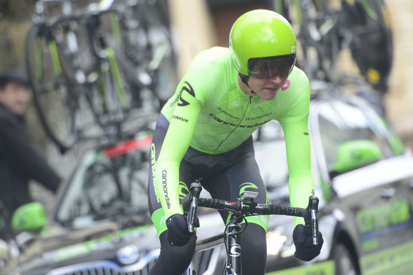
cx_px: 206
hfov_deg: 5.2
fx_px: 4585
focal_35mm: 400
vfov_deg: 3.4
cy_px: 138
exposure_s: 1/1000
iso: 1600
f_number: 5.6
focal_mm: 400
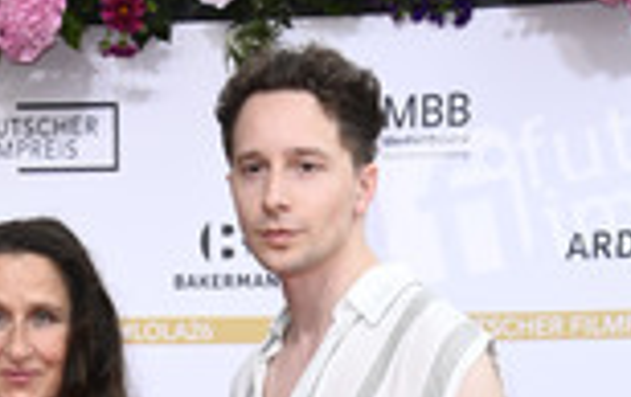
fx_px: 2637
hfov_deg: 13.6
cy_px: 802
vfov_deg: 8.2
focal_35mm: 153
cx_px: 213
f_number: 5.6
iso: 640
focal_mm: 58
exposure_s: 1/250
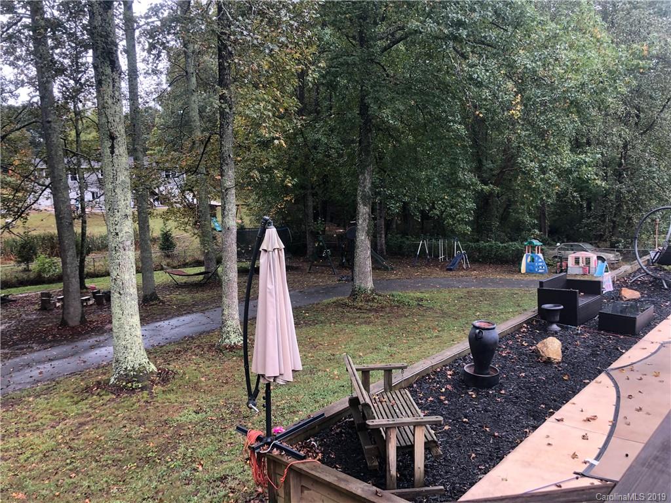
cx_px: 336
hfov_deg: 63.4
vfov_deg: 49.7
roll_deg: +0.4
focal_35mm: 28
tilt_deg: -8.6
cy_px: 252
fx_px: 543
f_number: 1.8
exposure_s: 1/120
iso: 64
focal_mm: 3.99
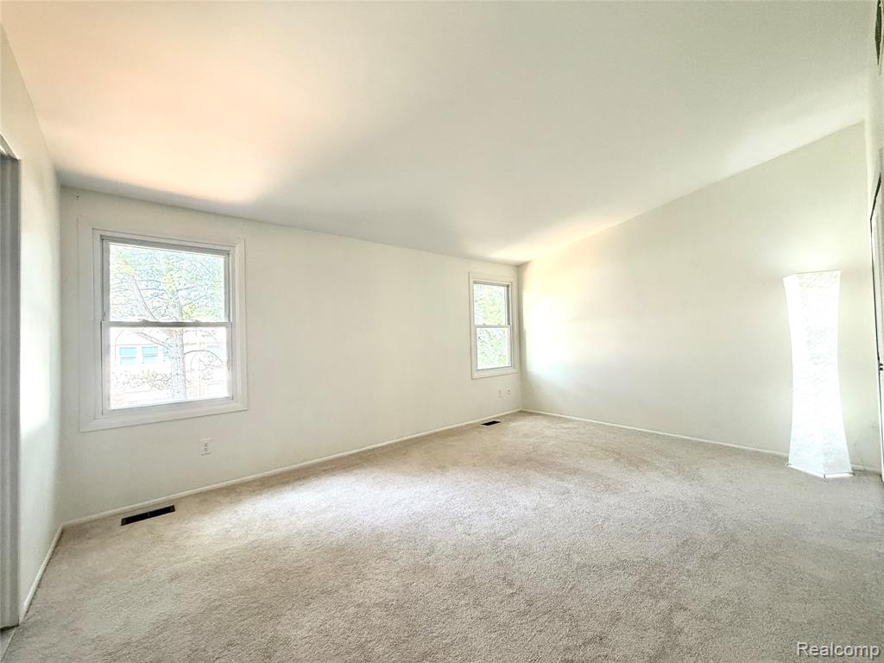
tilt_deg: +1.4
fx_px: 358
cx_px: 442
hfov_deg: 102.1
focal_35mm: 14
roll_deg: +1.1
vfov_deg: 85.7
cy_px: 332
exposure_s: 1/74
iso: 320
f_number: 2.2
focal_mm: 2.22
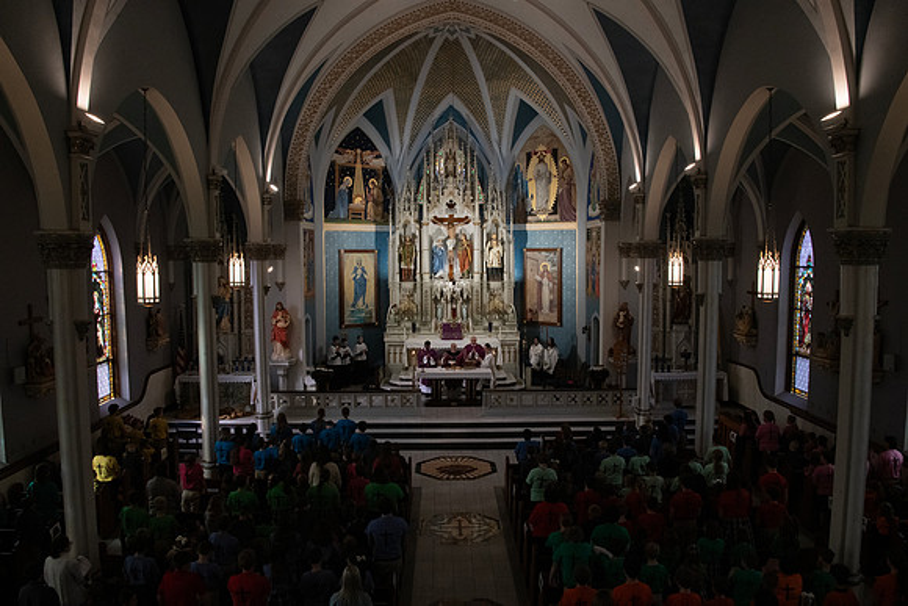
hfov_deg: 65.5
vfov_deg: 46.4
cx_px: 454
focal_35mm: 28
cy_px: 303
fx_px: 706
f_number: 14
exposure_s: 1/80
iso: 4000
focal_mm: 28
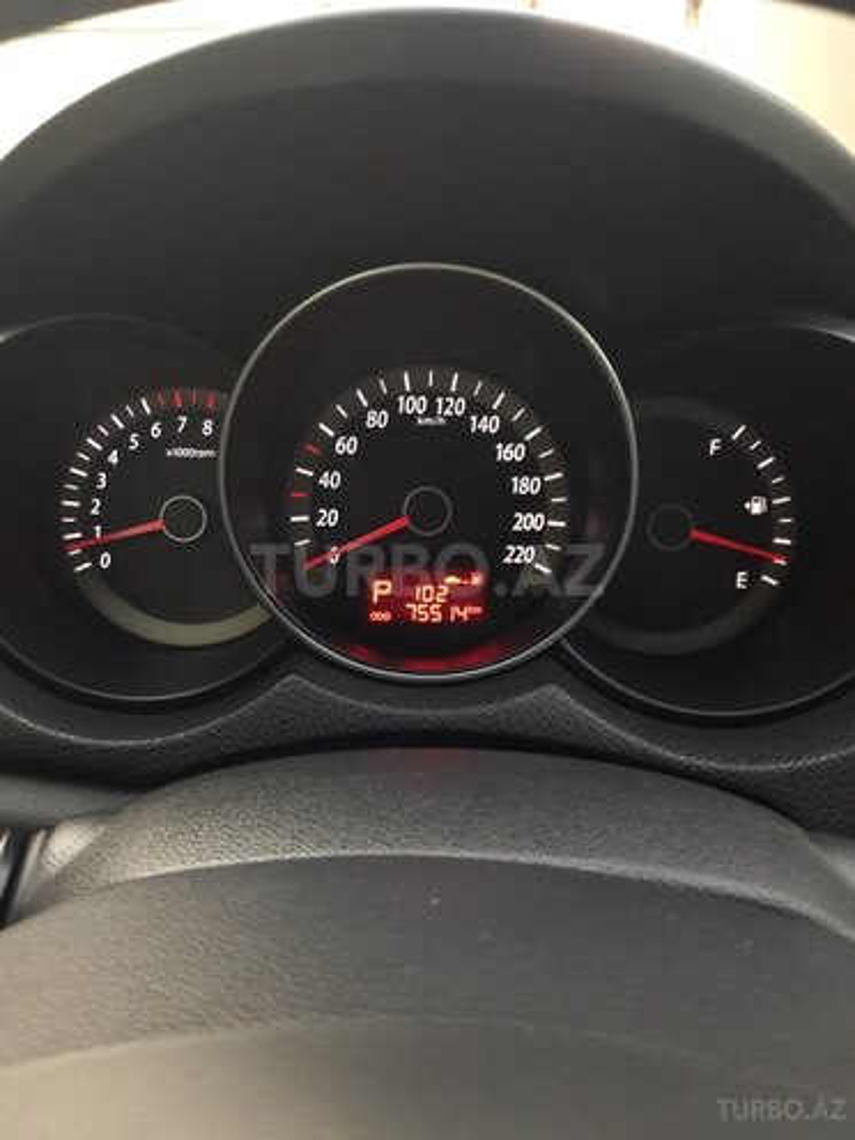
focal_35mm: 28
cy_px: 570
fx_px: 922
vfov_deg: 63.4
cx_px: 428
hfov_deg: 49.7
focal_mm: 3.7
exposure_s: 1/25
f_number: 1.9
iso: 200
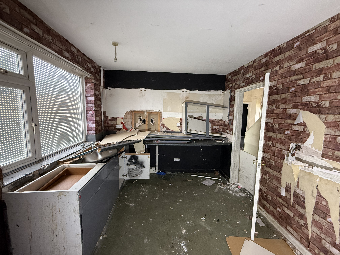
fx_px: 138
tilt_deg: -4.8
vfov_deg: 85.7
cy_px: 128
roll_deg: -0.7
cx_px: 170
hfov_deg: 102.1
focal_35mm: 14
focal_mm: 2.22
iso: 400
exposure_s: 1/60
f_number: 2.2
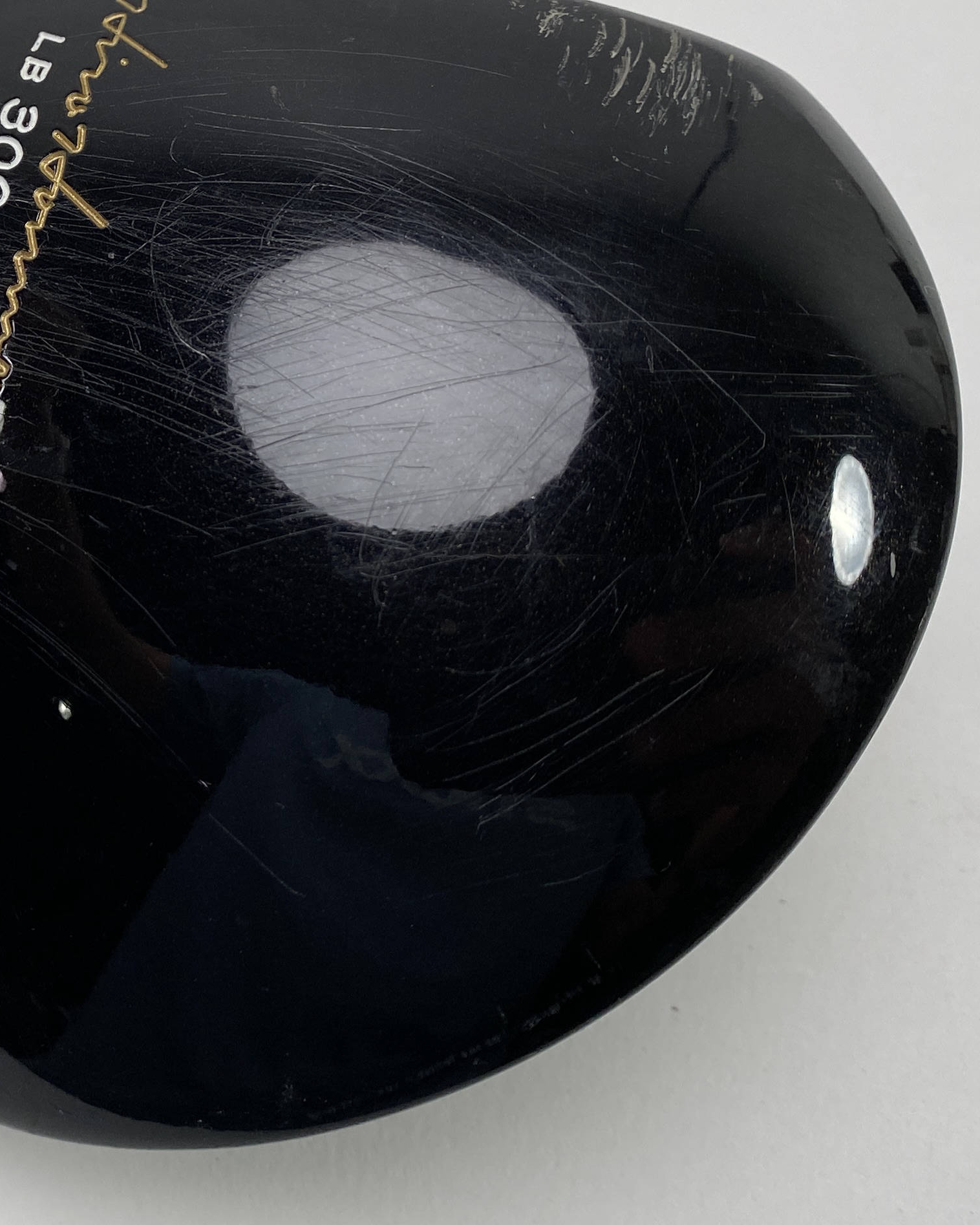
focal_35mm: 54
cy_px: 336
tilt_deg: -64.5
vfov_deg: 34.2
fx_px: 1958
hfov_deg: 26.5
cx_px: -9
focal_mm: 4.25
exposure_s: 1/310
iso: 32
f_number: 1.8
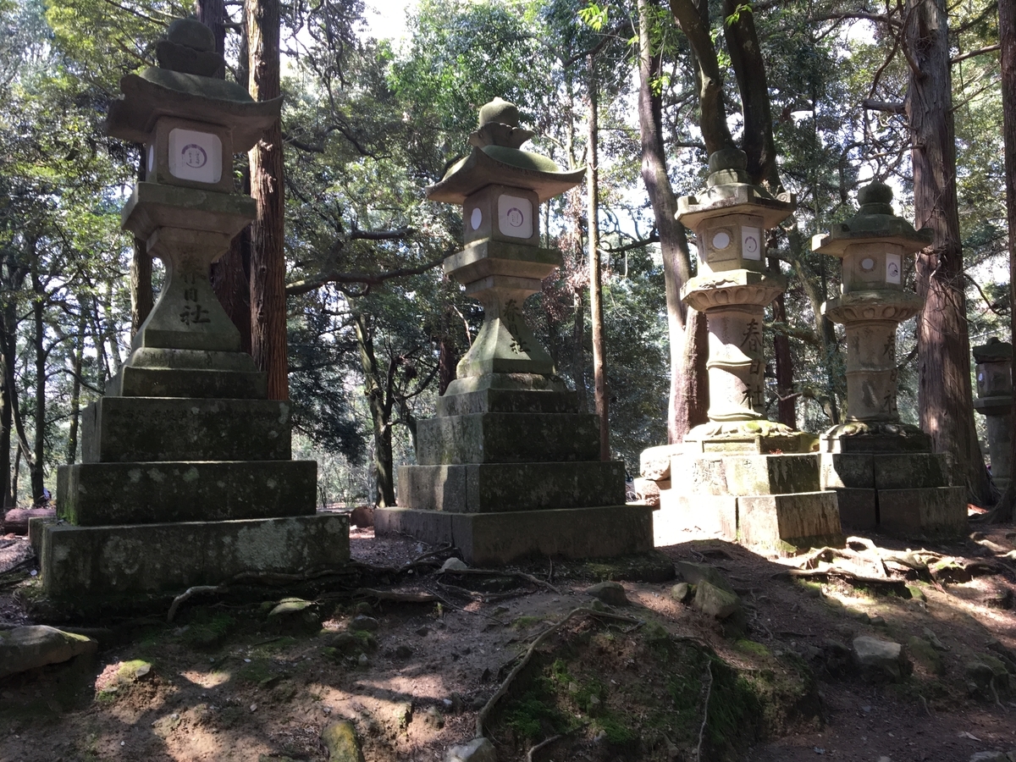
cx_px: 508
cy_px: 381
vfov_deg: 48.2
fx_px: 851
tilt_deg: +5.2
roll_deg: +0.7
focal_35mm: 29
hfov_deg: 61.7
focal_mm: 4.15
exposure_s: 1/120
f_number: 2.2
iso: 40
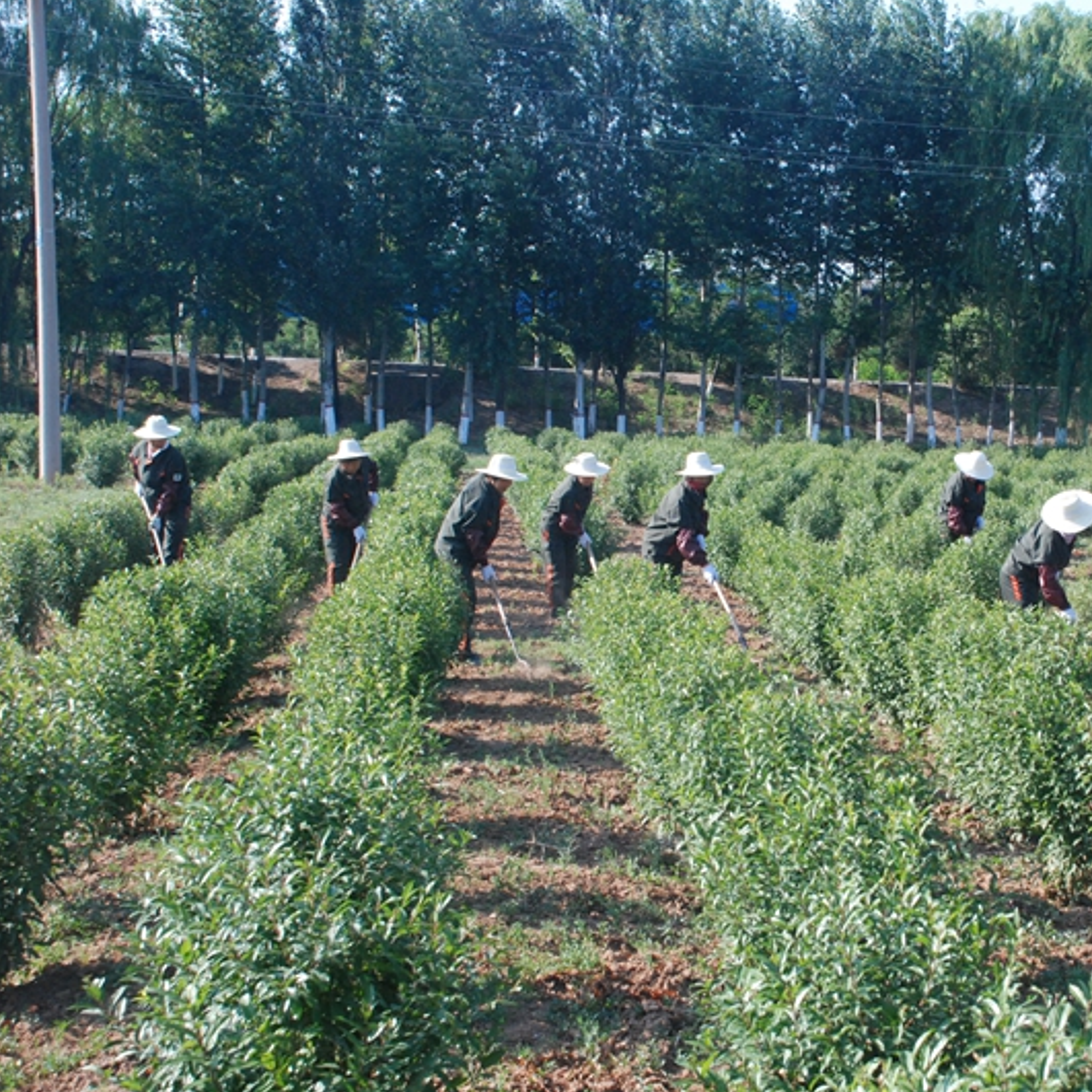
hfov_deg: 28.3
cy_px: 547
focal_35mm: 60
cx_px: 821
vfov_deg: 28.8
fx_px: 2129
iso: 1000
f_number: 10
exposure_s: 1/400
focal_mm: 31
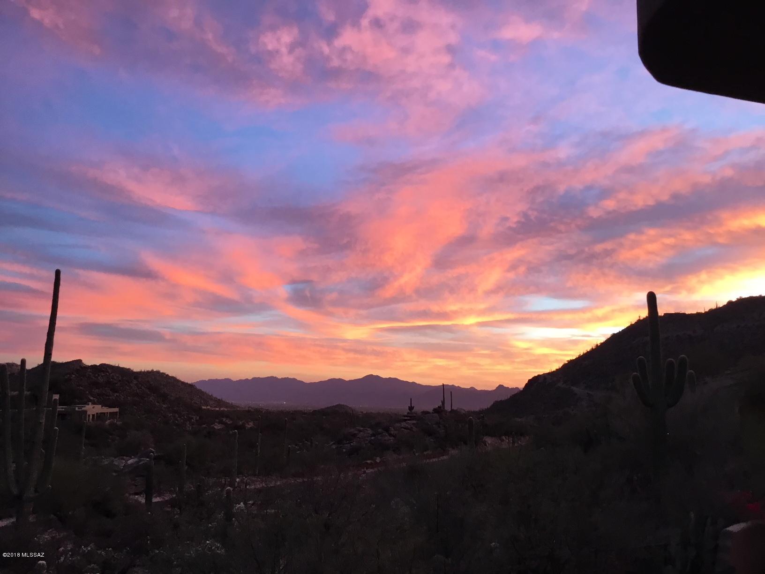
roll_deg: -1.2
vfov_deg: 45.4
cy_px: 287
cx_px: 382
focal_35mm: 31
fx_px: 685
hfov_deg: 58.4
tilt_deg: +12.6
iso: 64
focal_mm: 3.3
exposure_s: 1/30
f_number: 2.4
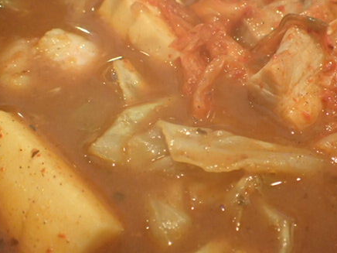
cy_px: 111
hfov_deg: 42.4
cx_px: 223
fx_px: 428
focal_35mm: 44
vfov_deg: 32.8
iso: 800
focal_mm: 5.5
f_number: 2.3
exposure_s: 1/100
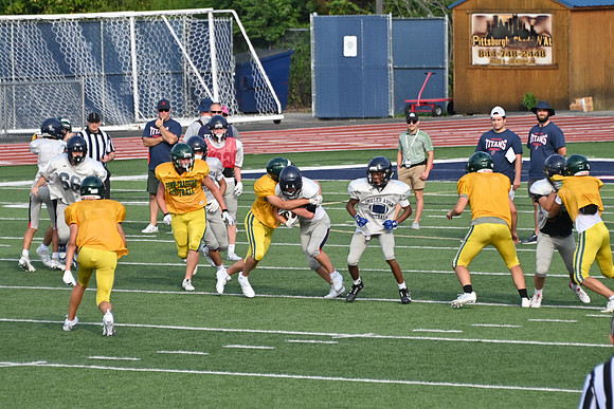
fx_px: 5885
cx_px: 307
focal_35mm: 345
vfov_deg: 4.0
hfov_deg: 6.0
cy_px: 204
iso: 220
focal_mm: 230
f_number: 5.6
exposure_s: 1/800
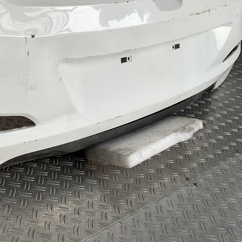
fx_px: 467
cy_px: 40
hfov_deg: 27.7
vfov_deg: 28.3
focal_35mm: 59
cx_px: 13
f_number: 1.8
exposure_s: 1/120
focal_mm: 3
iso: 32
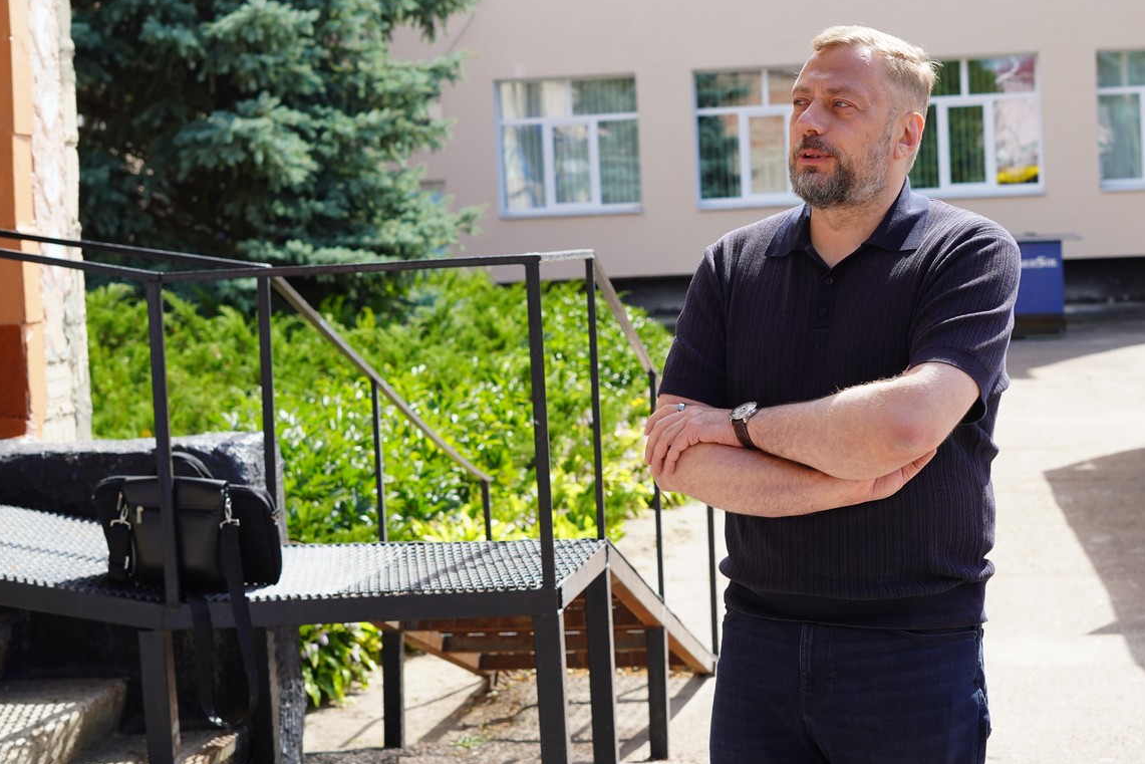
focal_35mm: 71
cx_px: 662
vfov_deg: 19.2
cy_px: 360
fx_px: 2258
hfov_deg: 28.4
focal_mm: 50
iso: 100
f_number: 5
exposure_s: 1/160
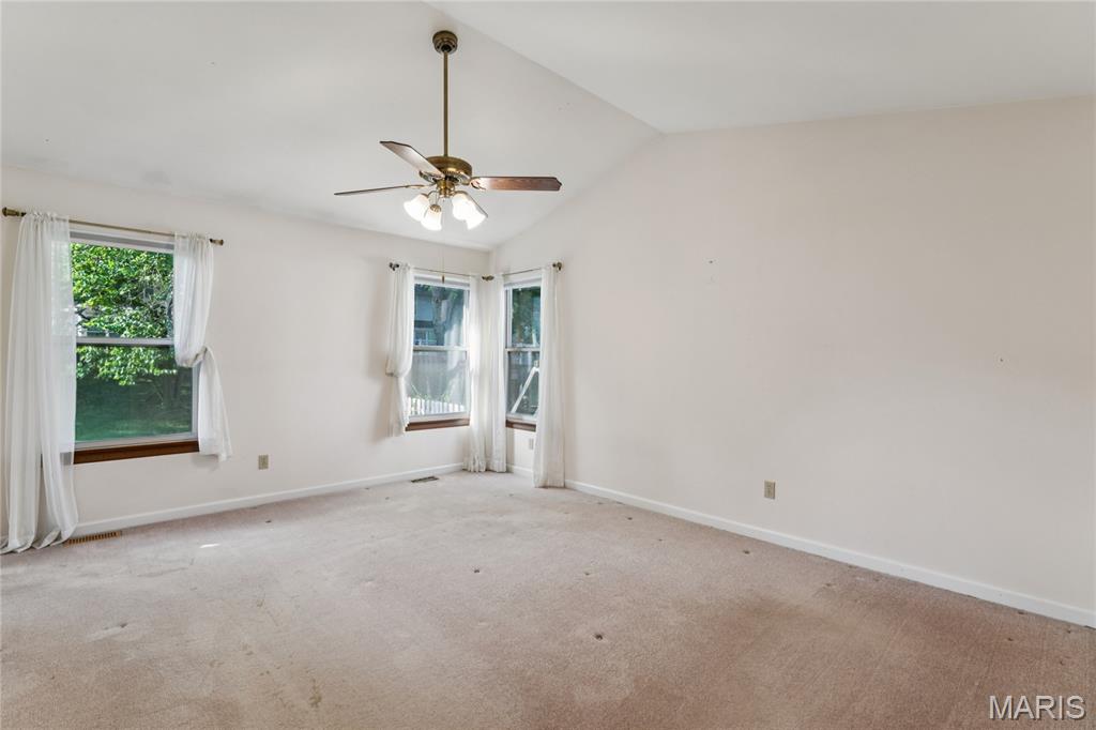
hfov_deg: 95.3
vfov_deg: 72.4
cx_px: 548
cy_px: 365
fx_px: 499
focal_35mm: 16
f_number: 13
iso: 320
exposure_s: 1/10
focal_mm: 16.4
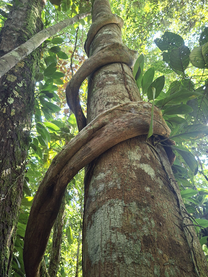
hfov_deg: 58.9
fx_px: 184
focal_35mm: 23
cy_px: 138
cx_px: 104
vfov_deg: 73.9
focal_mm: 5.54
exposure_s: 1/60
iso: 250
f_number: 1.8
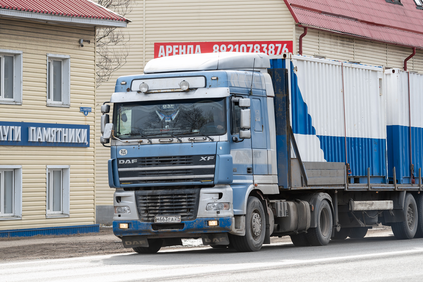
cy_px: 141
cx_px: 212
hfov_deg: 13.7
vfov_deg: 9.2
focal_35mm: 150
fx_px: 1763
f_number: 7.1
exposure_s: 1/1600
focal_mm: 150
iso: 500
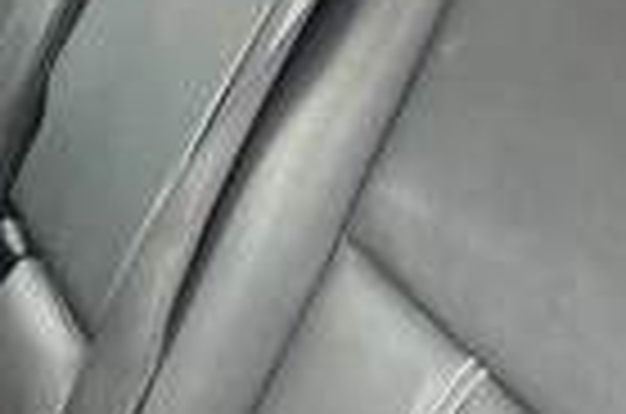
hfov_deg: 23.3
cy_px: -108
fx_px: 1509
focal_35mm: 87
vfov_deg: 15.0
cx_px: 180
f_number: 1.8
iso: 64
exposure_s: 1/122
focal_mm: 3
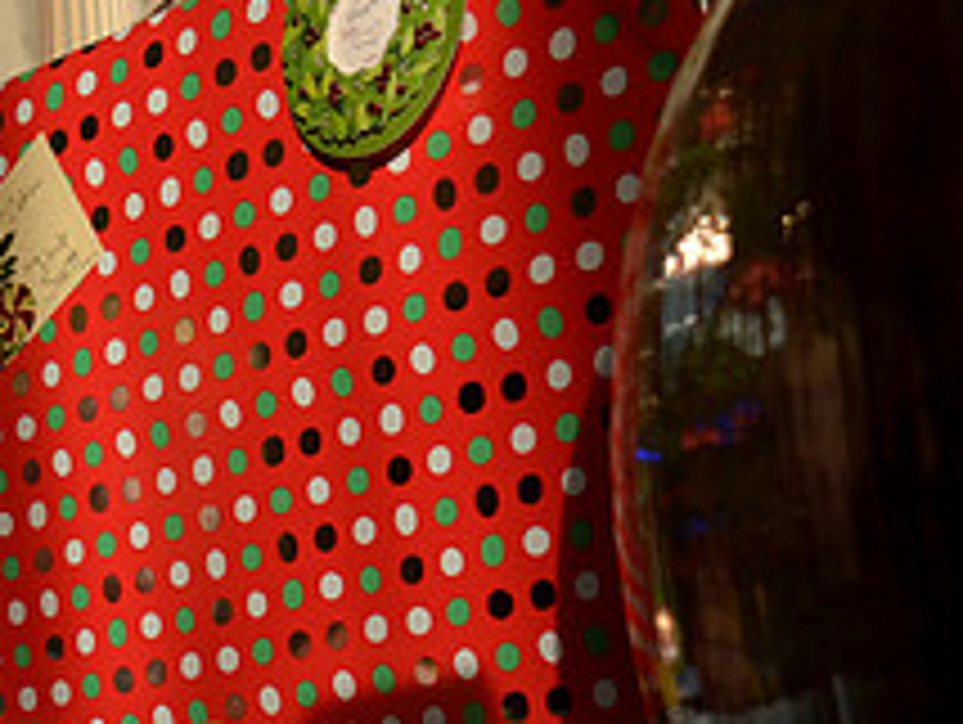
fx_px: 3259
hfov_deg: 15.8
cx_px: -338
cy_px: 639
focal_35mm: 117
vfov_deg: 12.6
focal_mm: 30
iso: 200
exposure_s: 1/125
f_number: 5.6
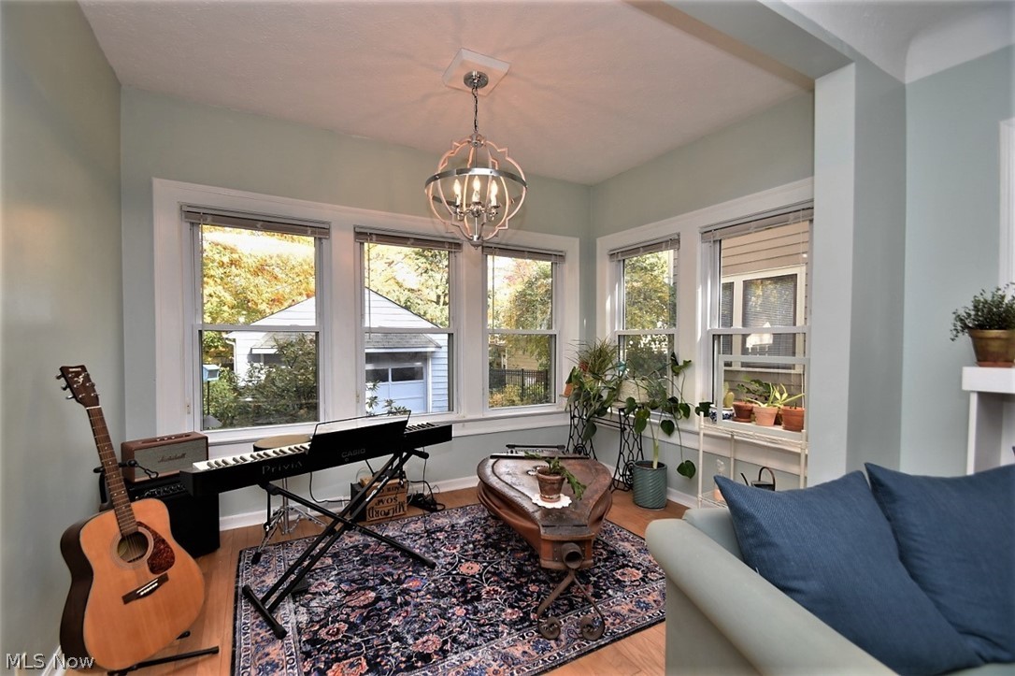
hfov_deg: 100.4
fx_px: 423
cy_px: 338
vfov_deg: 77.3
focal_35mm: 15
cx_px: 508
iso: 200
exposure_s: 1/60
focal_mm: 10
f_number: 7.1
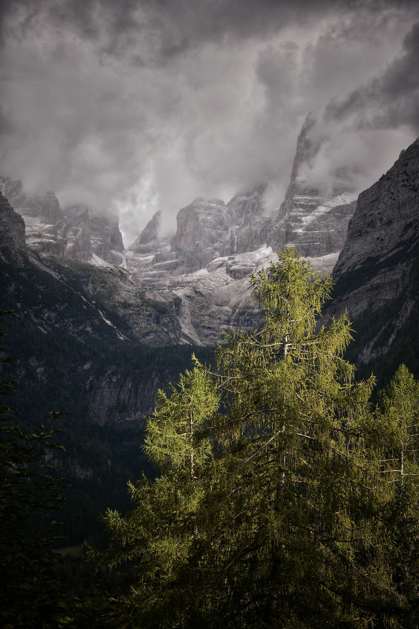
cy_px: 314
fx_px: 1257
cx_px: 210
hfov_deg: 18.9
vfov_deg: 28.1
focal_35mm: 72
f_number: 4.5
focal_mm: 48
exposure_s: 1/250
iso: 100
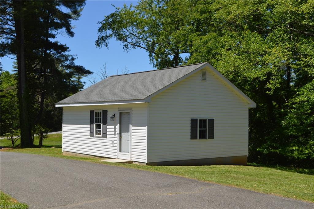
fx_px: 392
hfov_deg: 43.7
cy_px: 104
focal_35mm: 45
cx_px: 157
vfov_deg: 29.8
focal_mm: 30
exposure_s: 1/200
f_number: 9
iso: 100
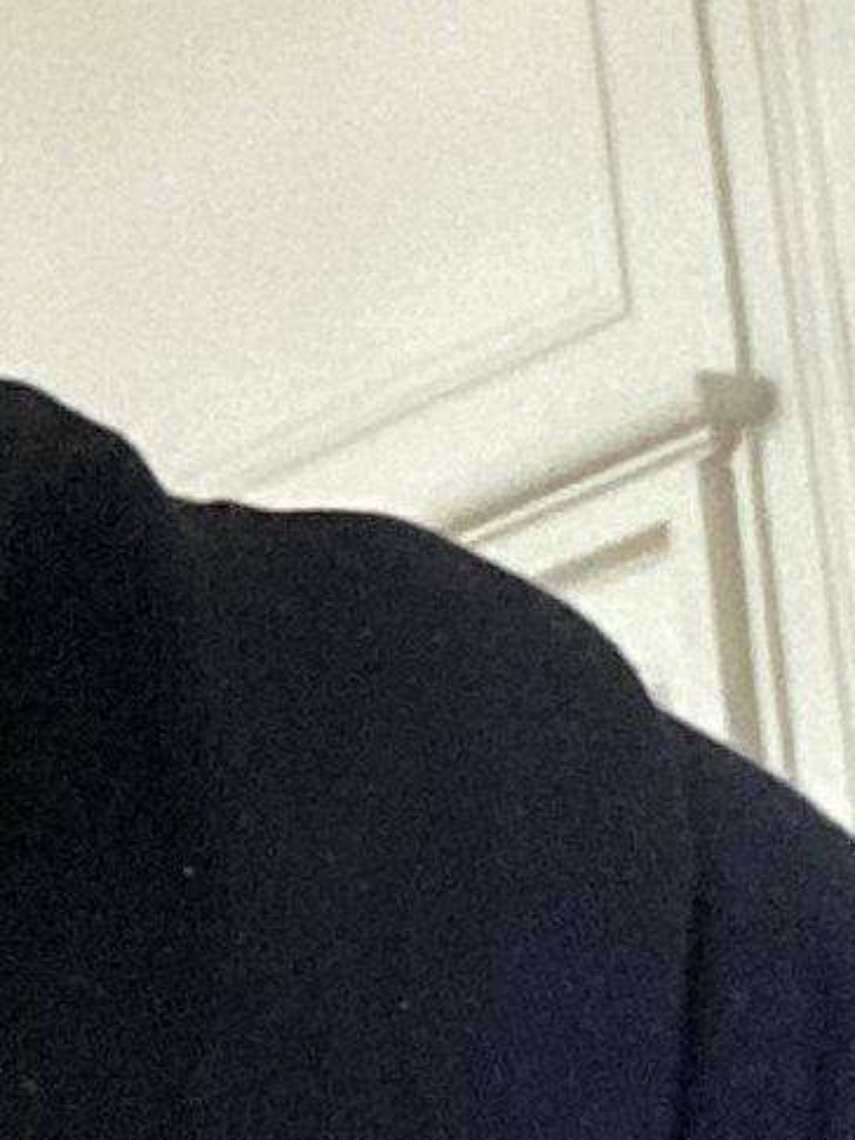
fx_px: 6287
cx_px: -1057
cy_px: 216
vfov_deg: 10.3
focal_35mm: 191
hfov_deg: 7.4
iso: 320
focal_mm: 2.71
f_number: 2.2
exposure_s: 1/33
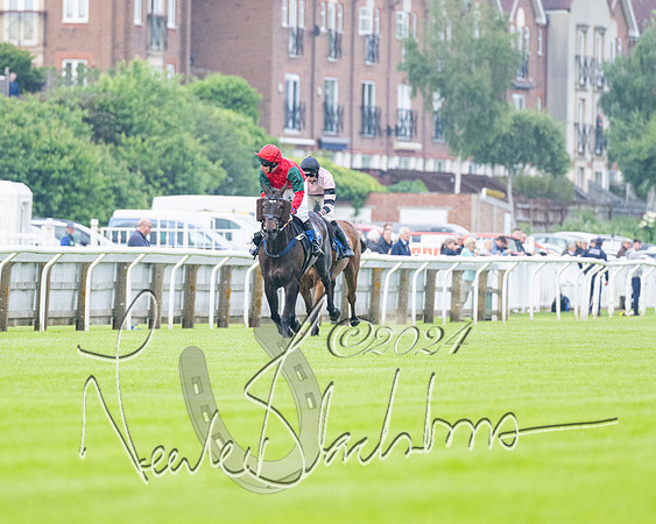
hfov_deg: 4.2
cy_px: 240
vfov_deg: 3.4
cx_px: 316
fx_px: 8887
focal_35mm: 458
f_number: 2.8
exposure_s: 1/1600
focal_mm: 200
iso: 800
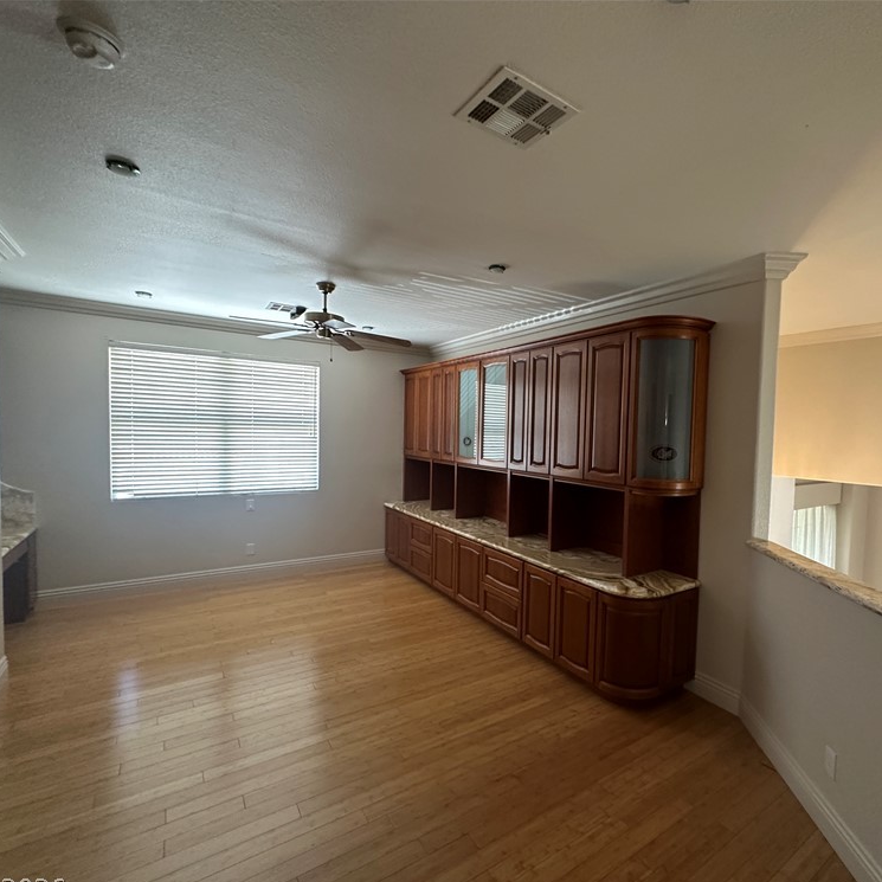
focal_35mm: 17
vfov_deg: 83.9
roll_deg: -1.1
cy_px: 453
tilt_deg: -1.9
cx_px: 543
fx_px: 490
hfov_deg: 82.6
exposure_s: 1/60
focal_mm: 2.22
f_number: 2.2
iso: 250
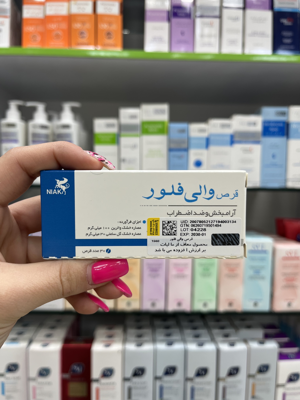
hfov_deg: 53.1
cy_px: 200
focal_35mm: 26
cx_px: 150
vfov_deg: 67.3
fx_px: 300
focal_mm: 5.1
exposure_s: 1/100
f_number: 1.6
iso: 40
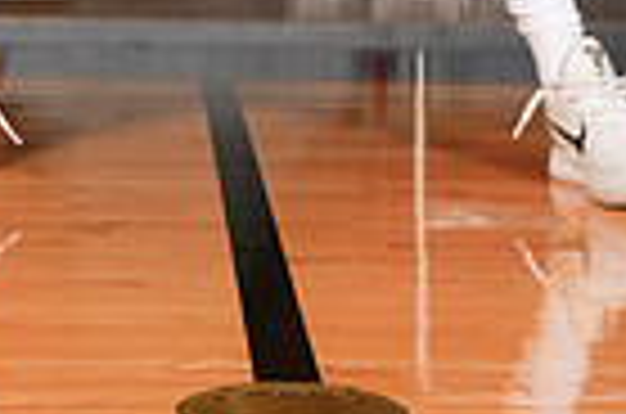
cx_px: 198
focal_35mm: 133
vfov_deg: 9.2
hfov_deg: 15.4
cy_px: -572
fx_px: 2307
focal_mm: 41
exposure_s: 1/200
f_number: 8
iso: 400
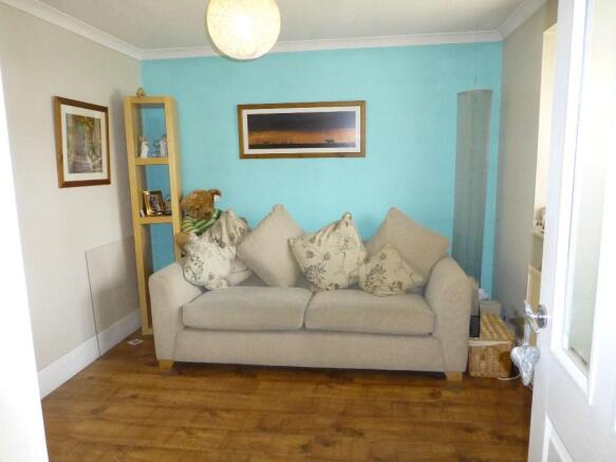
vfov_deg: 56.8
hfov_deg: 71.6
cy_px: 231
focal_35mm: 24
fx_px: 427
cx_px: 308
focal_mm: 4.3
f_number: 3.3
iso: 800
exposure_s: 1/60
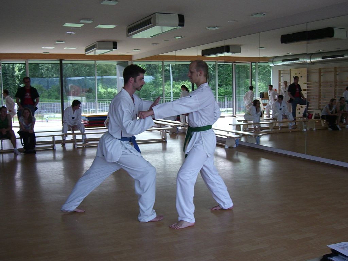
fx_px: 382
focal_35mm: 38
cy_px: 130
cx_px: 174
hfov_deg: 49.0
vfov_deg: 37.7
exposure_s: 1/800
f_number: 2.8
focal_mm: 7.9
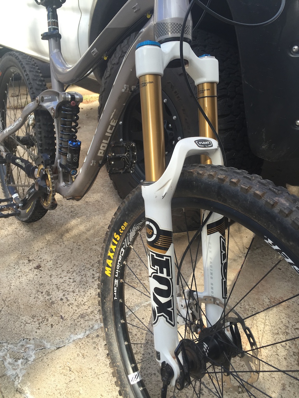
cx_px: 150
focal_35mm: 29
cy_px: 199
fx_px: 334
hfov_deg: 48.2
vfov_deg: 61.7
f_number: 2.2
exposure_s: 1/399
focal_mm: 4.15
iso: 32
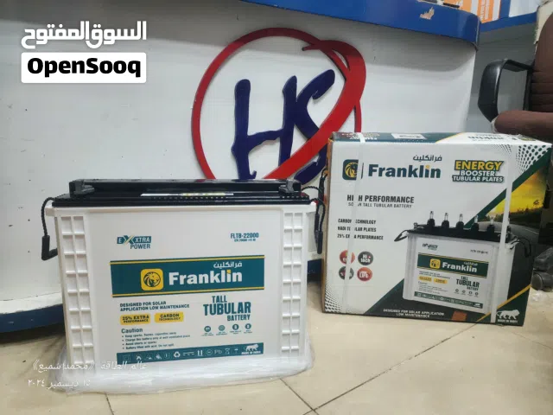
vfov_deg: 58.9
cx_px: 276
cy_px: 208
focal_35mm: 23
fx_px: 367
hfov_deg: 73.9
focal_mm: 6.4
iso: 640
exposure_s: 1/100
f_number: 1.8
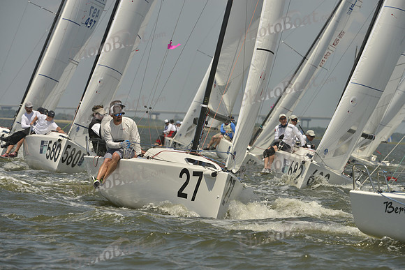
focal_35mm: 280
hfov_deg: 7.4
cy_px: 135
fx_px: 3151
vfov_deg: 4.9
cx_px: 202
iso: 280
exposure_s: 1/1250
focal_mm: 280
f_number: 10
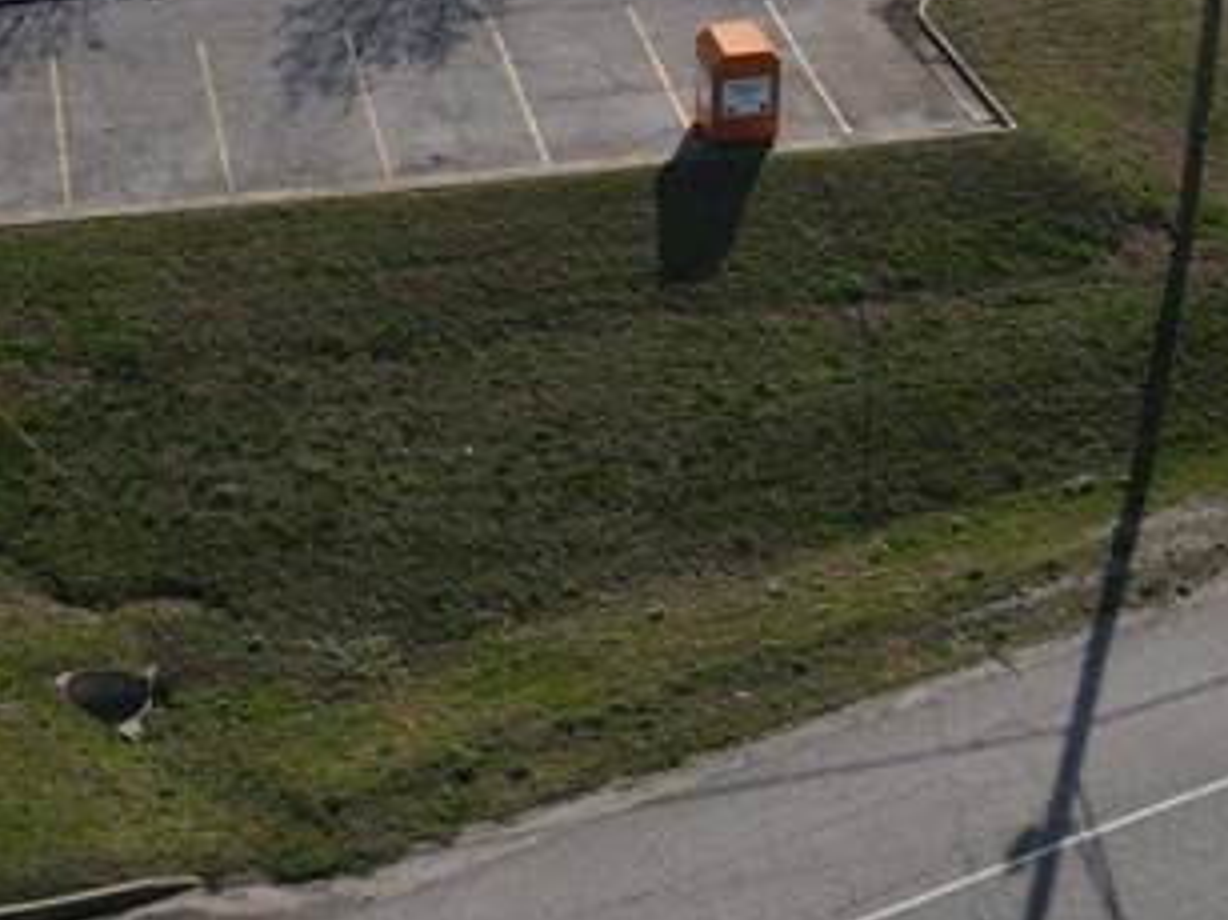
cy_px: -448
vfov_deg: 16.8
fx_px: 2837
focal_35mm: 80
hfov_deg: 24.4
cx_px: 504
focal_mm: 4.5
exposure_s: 1/50
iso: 100
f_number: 2.8
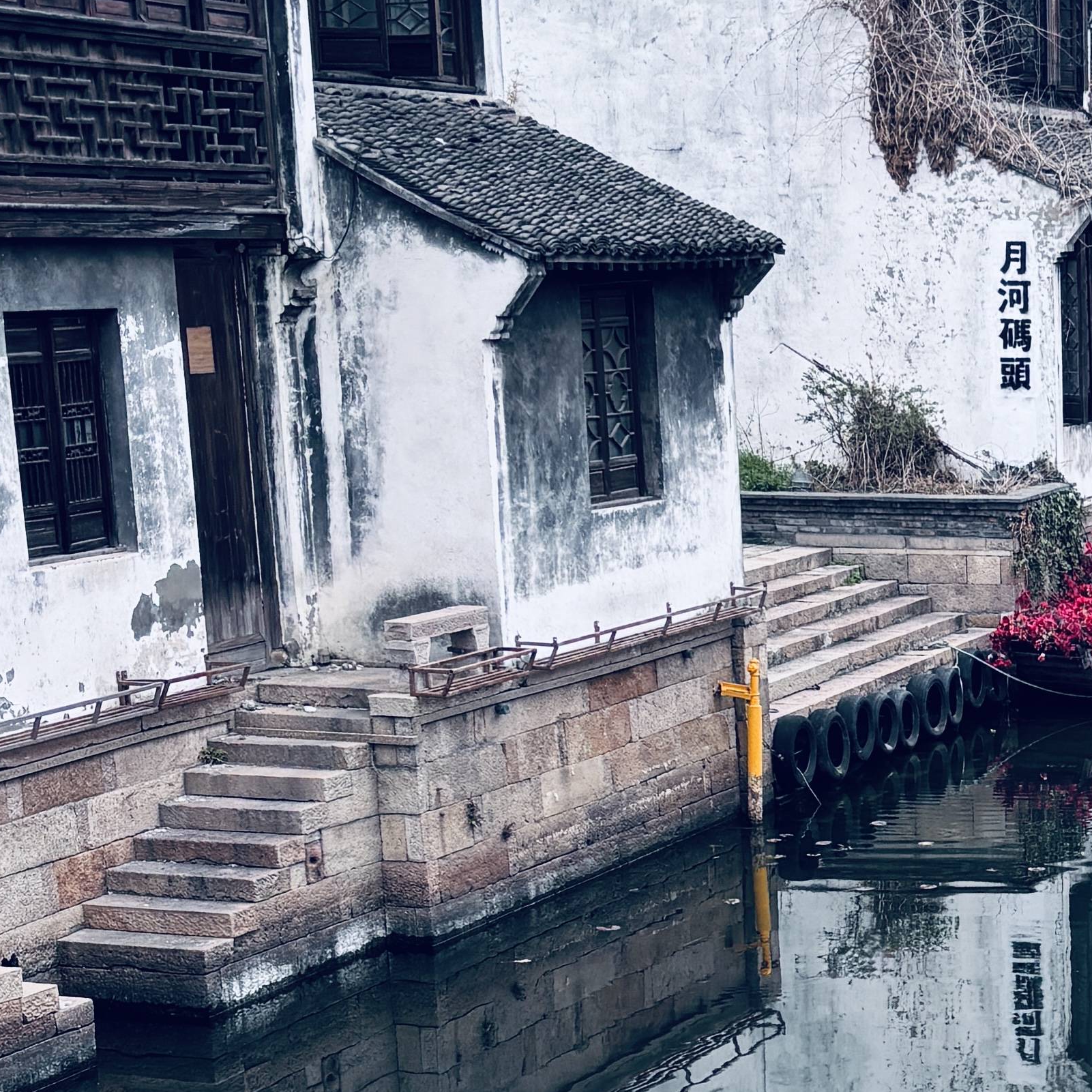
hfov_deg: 20.2
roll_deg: -0.9
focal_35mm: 82
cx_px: 1181
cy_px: 985
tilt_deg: -14.3
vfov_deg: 20.7
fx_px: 2927
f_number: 1.6
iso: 40
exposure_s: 1/179
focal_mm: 5.96
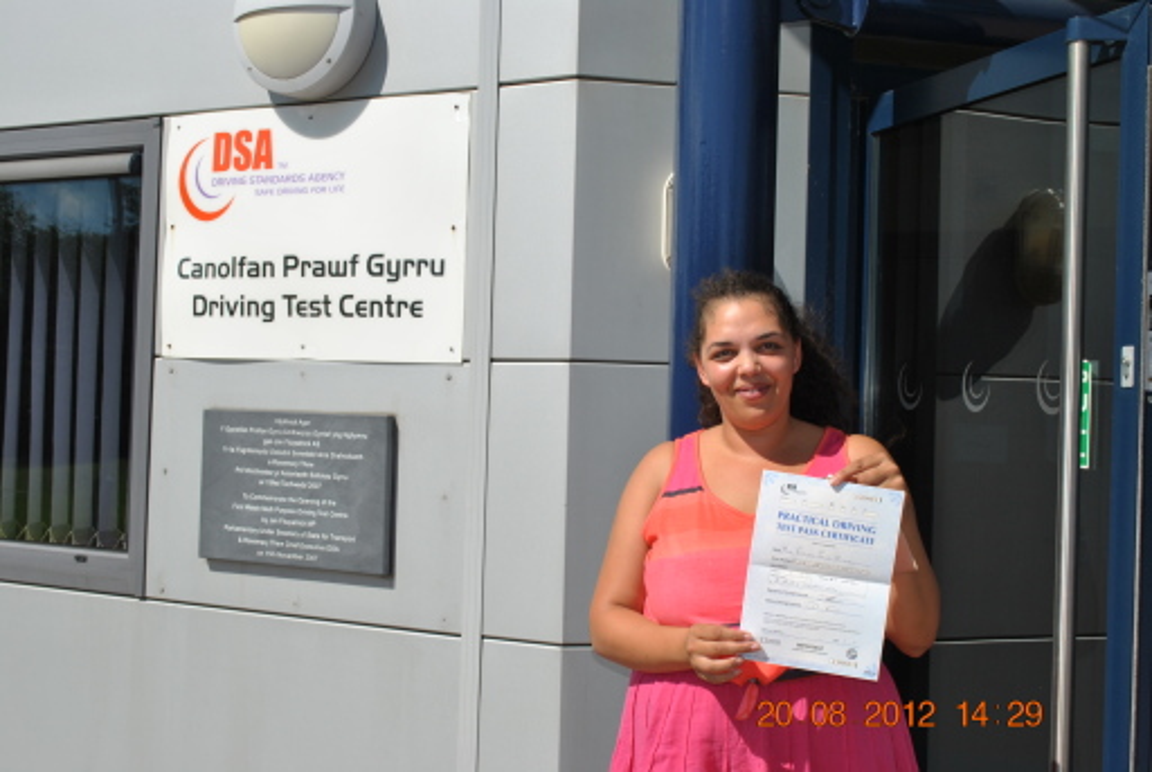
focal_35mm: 51
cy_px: 386
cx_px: 576
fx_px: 1634
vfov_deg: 26.6
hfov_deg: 38.8
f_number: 11
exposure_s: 1/200
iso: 100
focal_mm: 34
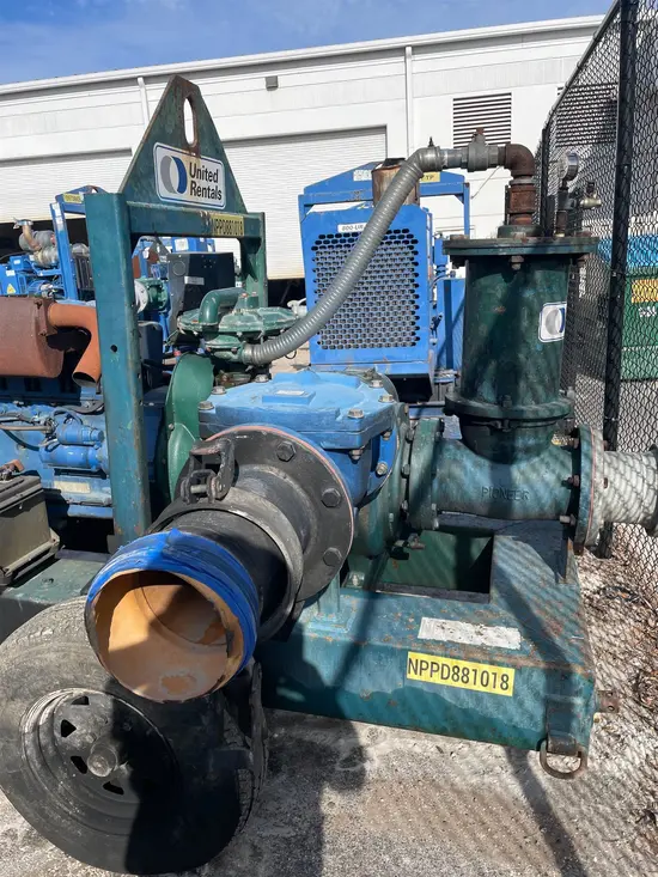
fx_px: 659
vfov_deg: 67.3
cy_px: 438
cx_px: 329
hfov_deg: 53.1
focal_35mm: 26
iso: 32
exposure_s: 1/2564
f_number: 1.6
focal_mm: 4.2
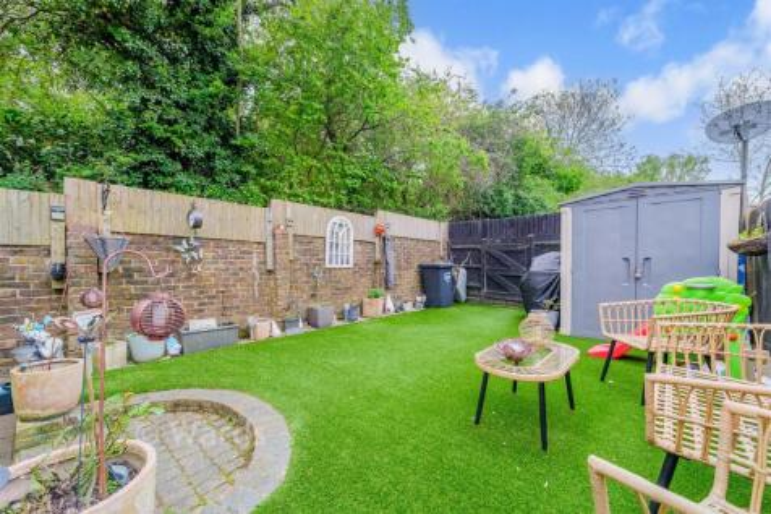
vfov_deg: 81.2
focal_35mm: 14
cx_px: 386
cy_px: 257
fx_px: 300
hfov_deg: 104.3
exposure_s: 1/160
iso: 640
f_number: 8
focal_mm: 14
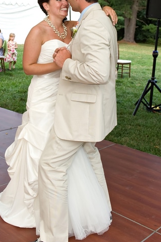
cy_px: 70
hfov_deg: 24.6
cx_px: 69
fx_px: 369
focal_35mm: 55
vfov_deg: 35.7
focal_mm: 29
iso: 640
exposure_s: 1/125
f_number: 5.6
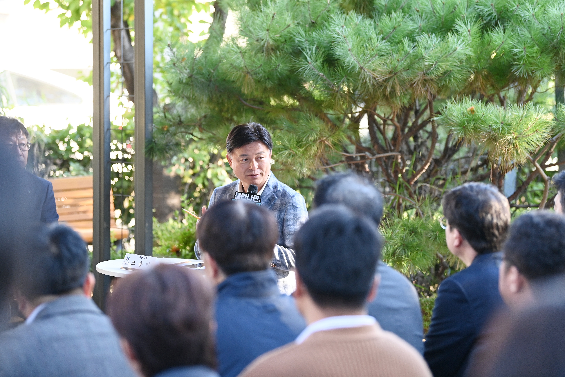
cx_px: 282
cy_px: 188
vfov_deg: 13.4
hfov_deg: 20.0
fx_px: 1601
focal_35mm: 102
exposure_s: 1/400
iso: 2000
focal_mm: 102
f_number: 2.8
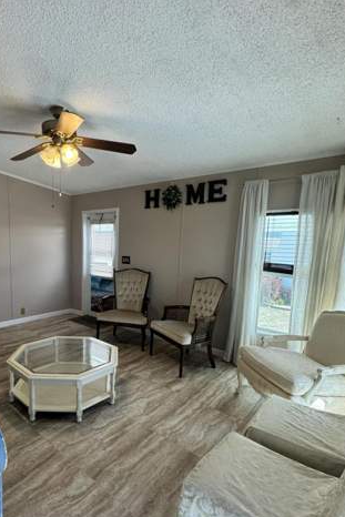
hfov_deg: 60.4
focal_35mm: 20
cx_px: 113
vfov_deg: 83.8
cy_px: 282
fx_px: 287
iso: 200
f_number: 2.2
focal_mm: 2.22
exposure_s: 1/120
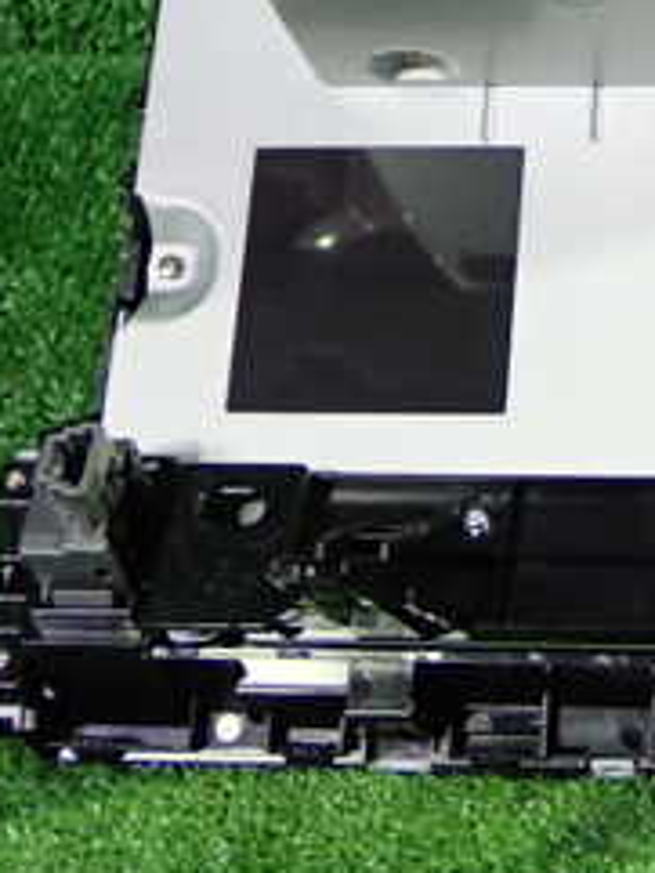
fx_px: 2571
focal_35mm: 102
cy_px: 83
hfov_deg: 14.1
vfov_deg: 18.9
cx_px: 764
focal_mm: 7.31
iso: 800
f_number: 2.8
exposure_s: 1/40
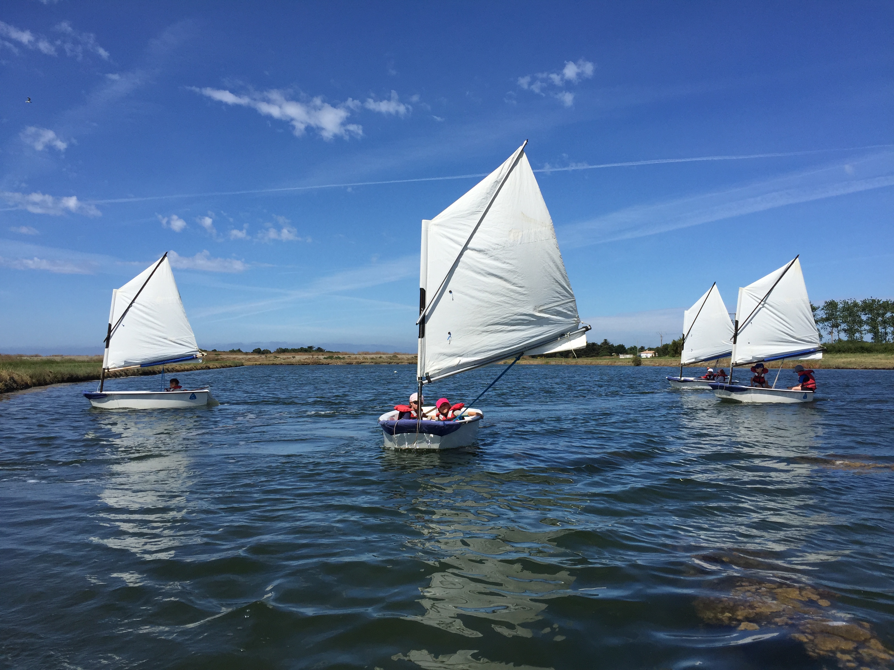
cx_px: 447
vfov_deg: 48.2
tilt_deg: +3.3
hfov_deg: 61.7
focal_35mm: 29
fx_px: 749
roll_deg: -1.1
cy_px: 335
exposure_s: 1/3597
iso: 32
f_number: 2.2
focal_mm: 4.15
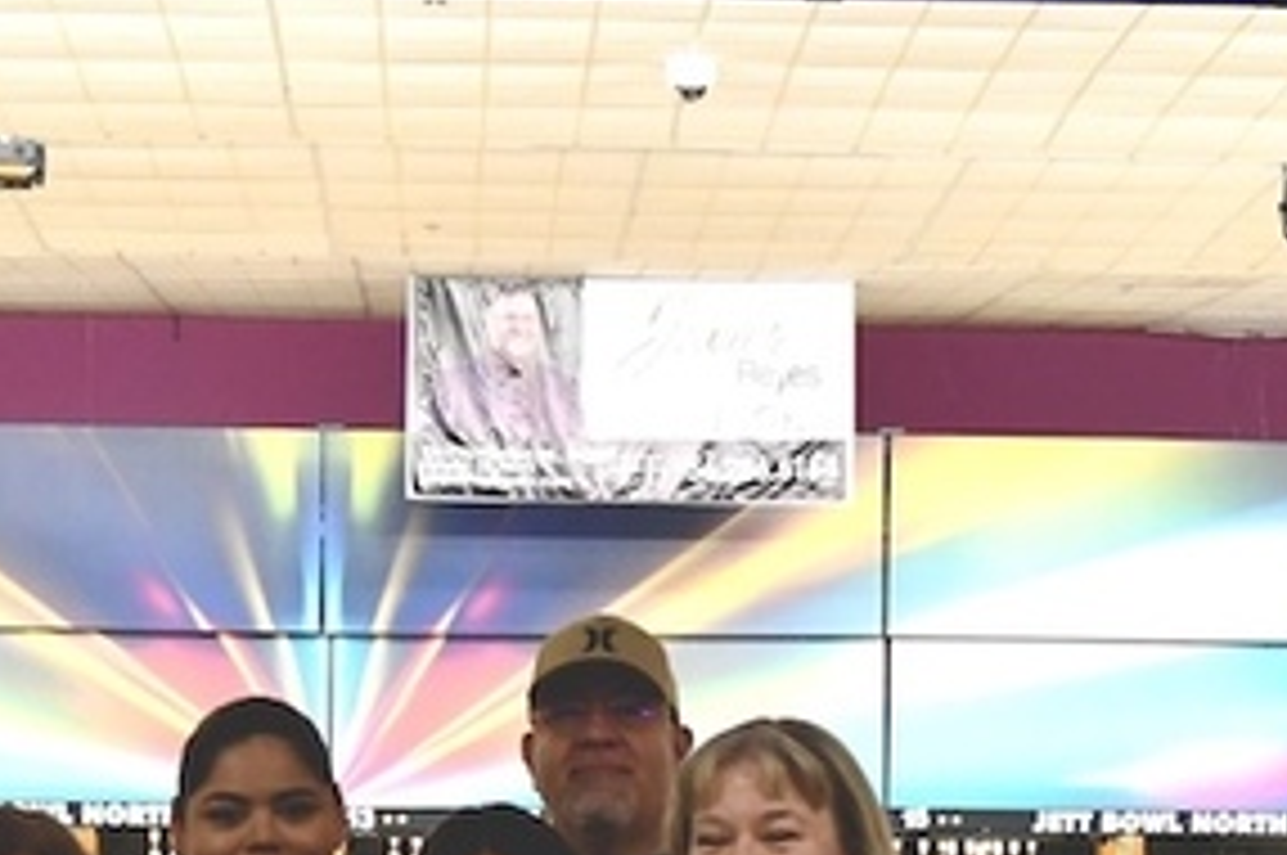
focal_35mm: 111
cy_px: 940
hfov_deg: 18.4
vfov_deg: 12.1
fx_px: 3964
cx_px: 702
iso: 3200
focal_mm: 21
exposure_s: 1/160
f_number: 6.3
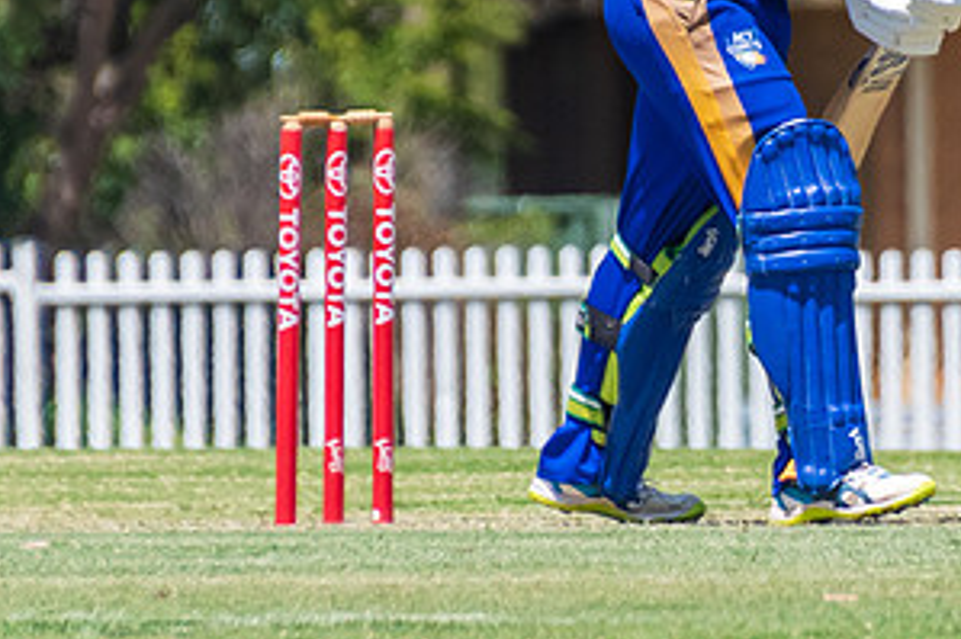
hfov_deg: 1.0
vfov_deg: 0.7
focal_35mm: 1994
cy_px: 26
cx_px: 754
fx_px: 53197
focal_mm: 400
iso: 400
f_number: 6.3
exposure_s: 1/2500
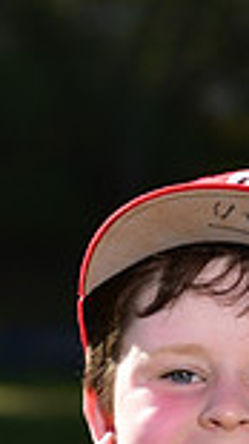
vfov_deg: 4.5
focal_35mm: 478
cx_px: 222
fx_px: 5620
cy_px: 667
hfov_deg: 2.5
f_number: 6.3
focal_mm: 122
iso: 80
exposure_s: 1/250
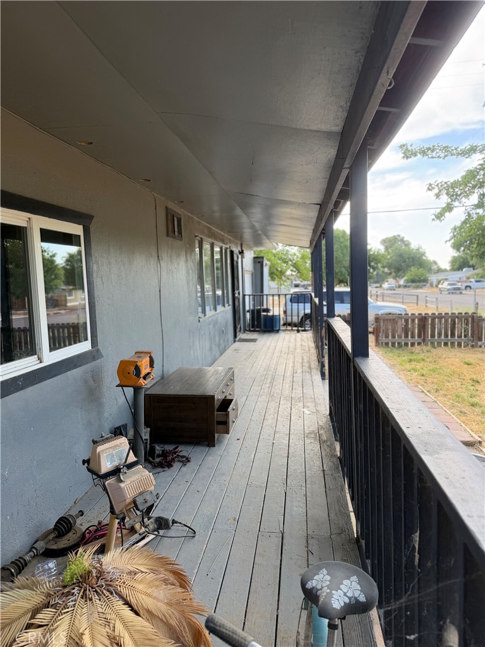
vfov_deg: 71.6
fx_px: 448
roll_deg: +1.9
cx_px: 242
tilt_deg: -5.2
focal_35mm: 24
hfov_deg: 56.8
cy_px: 324
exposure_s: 1/342
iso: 80
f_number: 1.78
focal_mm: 6.76
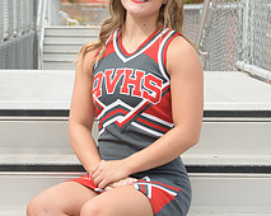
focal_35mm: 131
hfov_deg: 14.7
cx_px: 101
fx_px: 1050
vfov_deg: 11.7
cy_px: 149
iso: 800
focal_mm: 66
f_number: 5.6
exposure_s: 1/1250
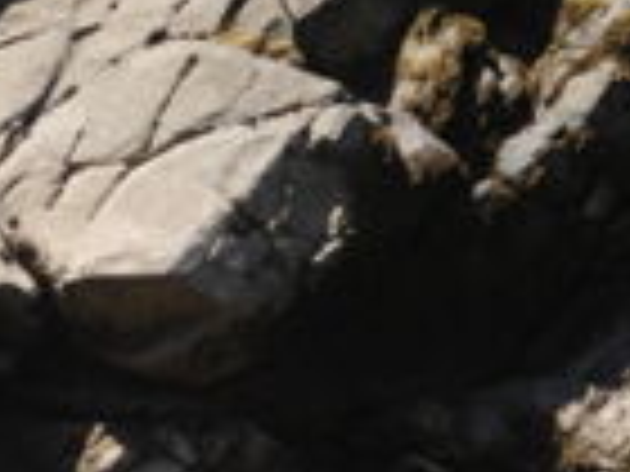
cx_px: 1498
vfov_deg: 5.4
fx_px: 4987
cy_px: 198
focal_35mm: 274
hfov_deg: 6.8
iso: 250
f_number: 7.1
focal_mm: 50
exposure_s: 1/640
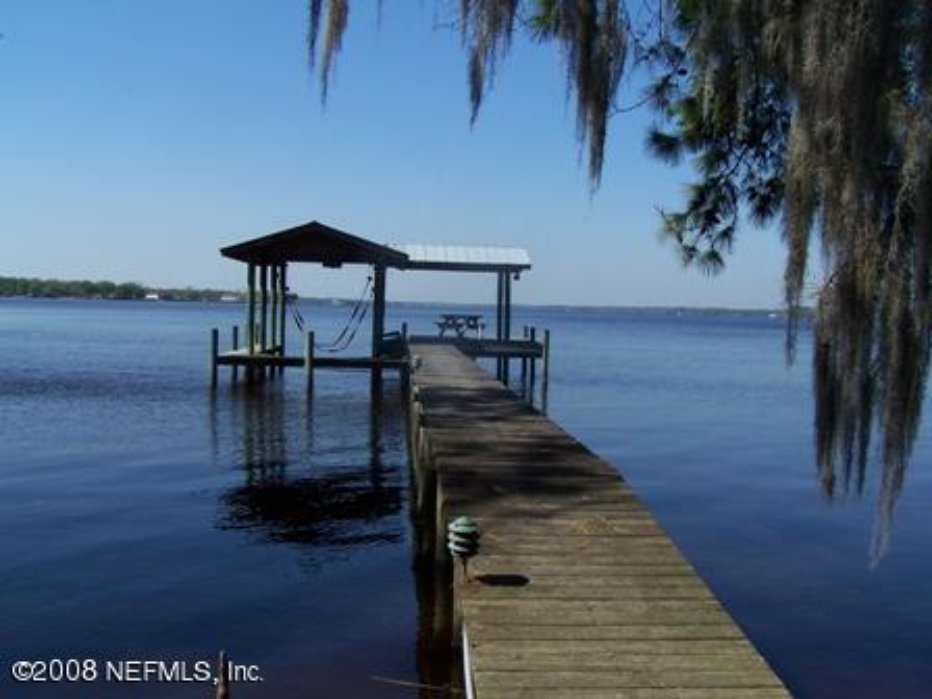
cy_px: 350
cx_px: 466
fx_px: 1023
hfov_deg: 49.0
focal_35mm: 38
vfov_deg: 37.7
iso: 80
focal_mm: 6.3
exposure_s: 1/500
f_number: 5.6
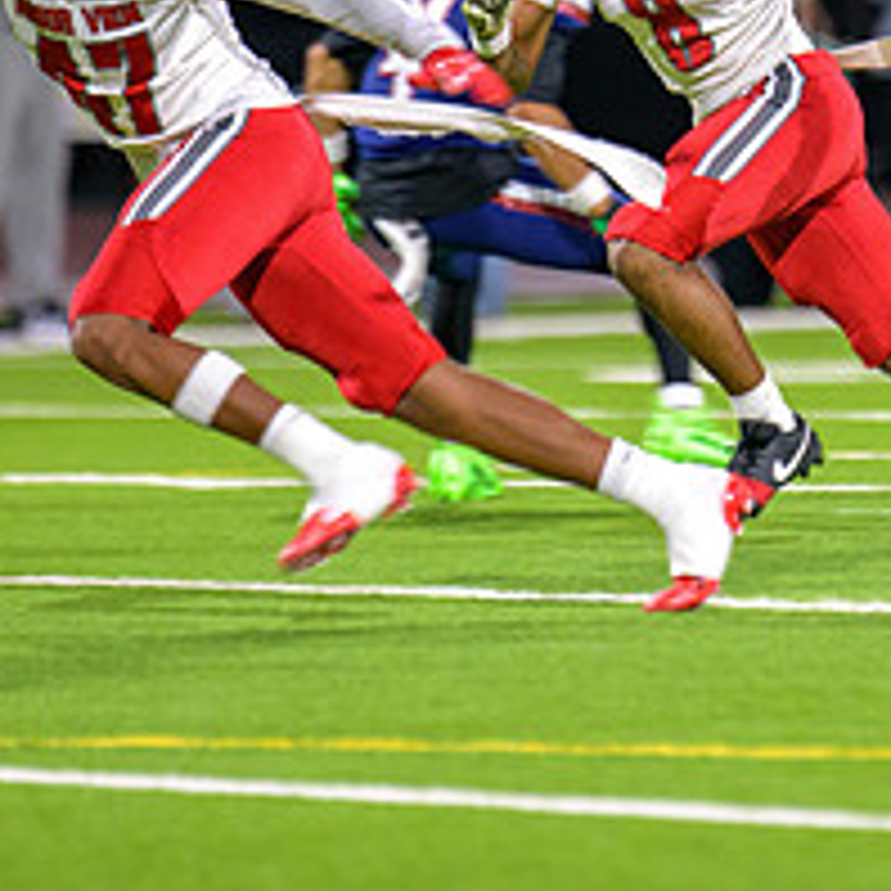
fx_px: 21782
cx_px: 770
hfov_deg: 2.3
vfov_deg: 2.3
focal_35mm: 748
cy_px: 74
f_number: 2.8
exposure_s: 1/250
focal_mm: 300
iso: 2000
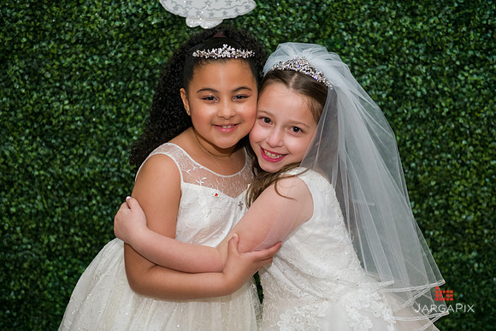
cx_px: 248
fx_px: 772
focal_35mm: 56
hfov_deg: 35.6
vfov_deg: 24.2
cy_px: 166
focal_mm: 56
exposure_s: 1/125
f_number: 3.2
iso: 1600
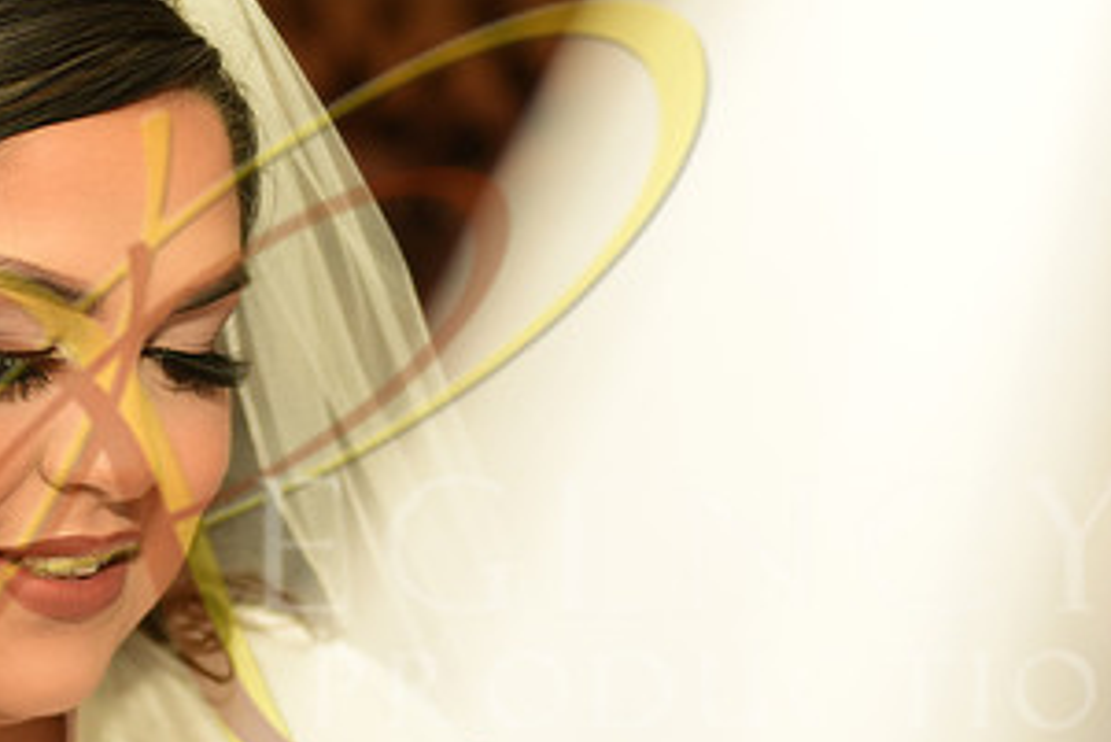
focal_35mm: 108
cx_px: 413
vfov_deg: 12.7
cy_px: 467
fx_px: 3334
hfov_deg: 18.9
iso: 500
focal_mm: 56
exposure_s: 1/125
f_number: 3.2
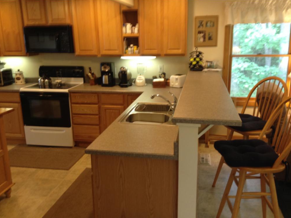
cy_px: 110
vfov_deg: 39.7
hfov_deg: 51.4
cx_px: 147
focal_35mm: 36
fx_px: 303
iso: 125
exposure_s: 1/20
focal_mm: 4.28
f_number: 2.4
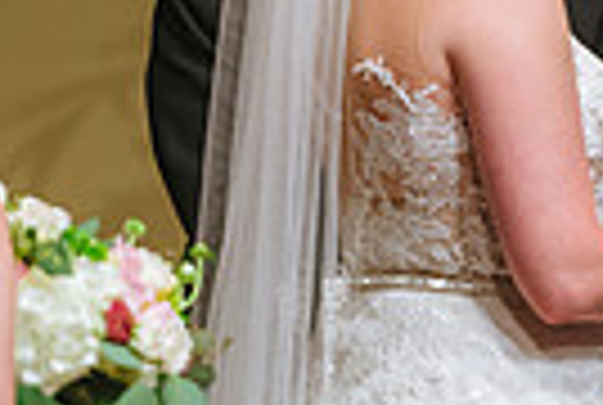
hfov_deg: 2.5
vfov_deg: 1.7
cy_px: 115
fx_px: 13782
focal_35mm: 821
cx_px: 855
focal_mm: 190
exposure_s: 1/200
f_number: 2.8
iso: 1600
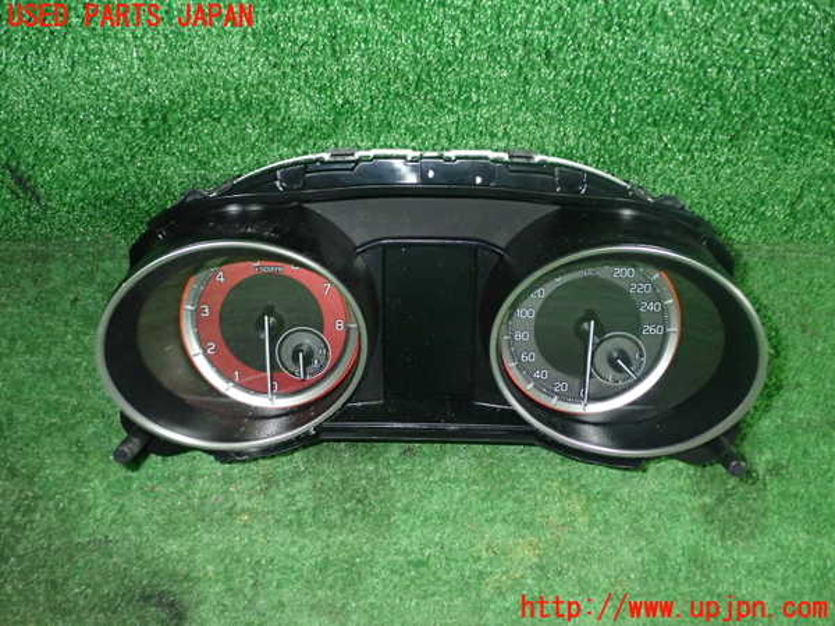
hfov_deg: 51.4
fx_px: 868
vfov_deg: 39.7
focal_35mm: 36
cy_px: 313
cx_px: 418
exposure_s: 1/40
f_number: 7.1
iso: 640
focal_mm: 6.37
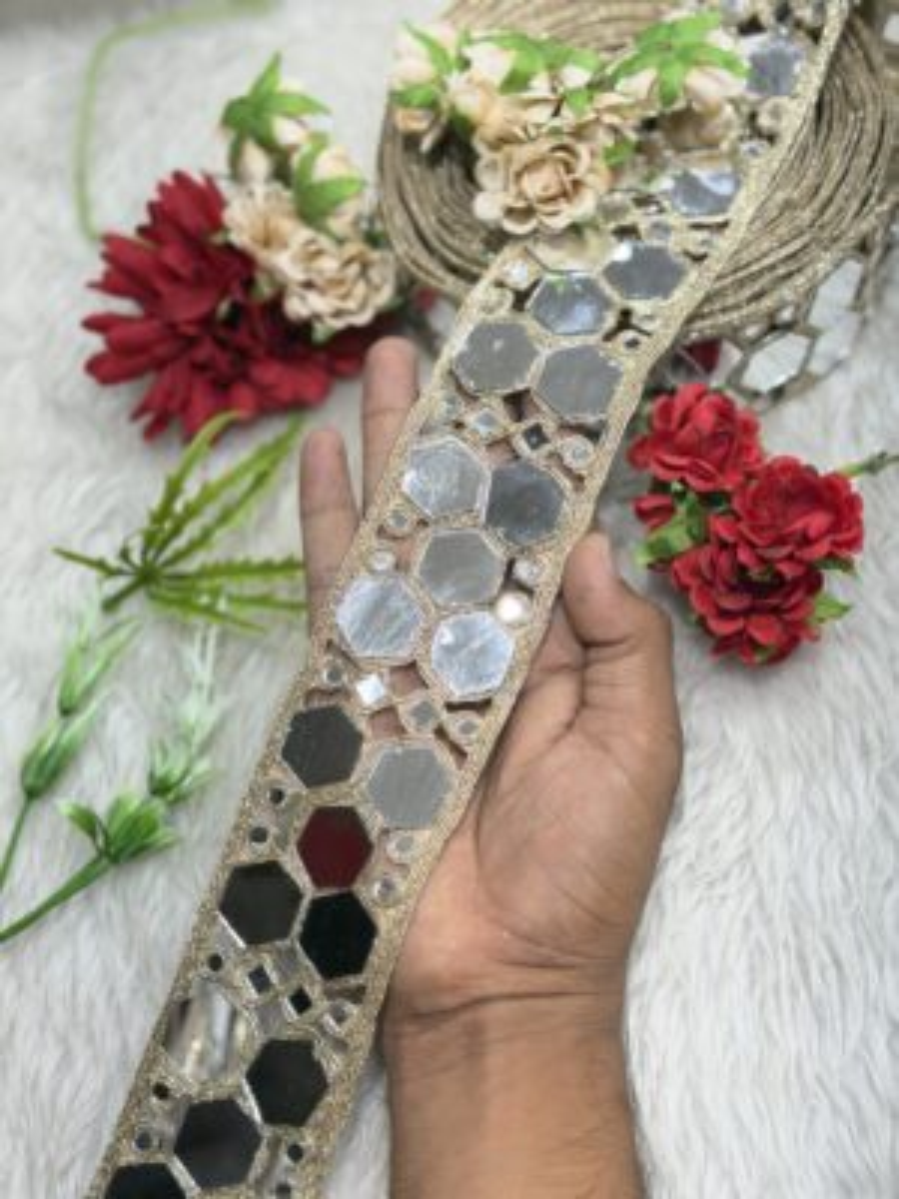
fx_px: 1662
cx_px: 450
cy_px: 600
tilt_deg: -60.1
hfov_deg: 30.3
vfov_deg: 39.7
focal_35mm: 48
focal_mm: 6.76
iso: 80
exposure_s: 1/268
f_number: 1.78
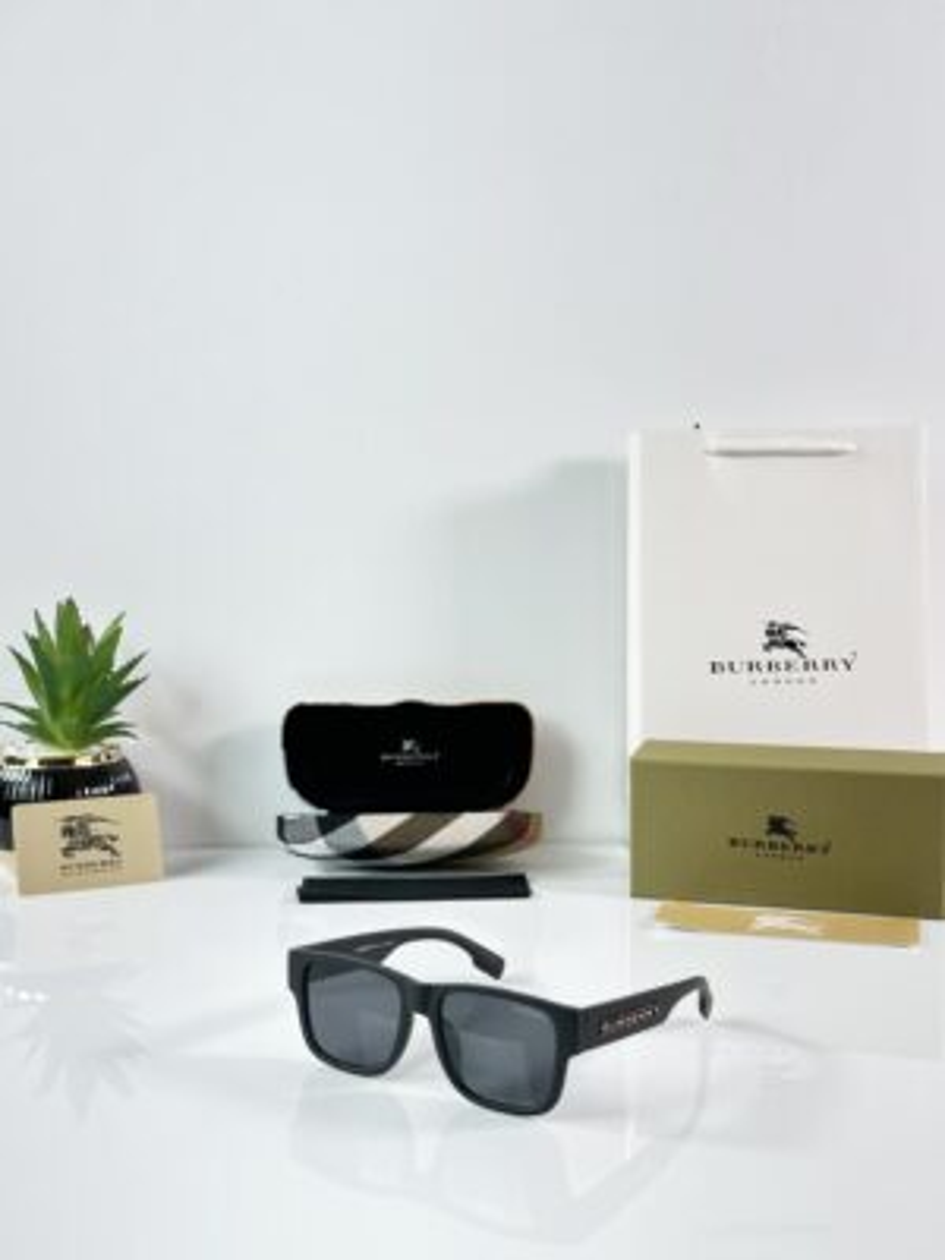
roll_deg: -0.1
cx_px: 472
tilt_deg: -6.4
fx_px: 1747
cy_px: 630
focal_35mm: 48
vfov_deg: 39.7
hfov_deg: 30.3
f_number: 1.78
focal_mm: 6.86
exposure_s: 1/100
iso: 80
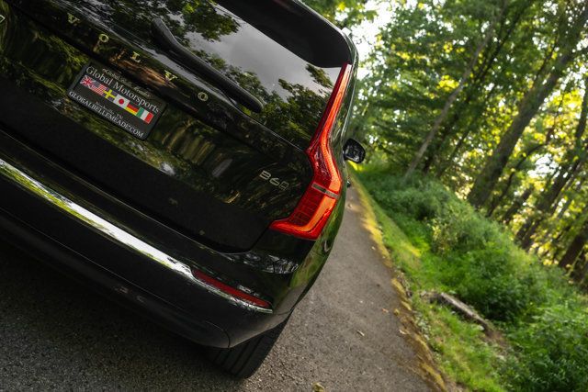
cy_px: 196
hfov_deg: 50.7
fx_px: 621
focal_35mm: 38
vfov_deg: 35.1
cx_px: 294
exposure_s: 1/400
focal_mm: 38
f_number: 4.5
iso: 640
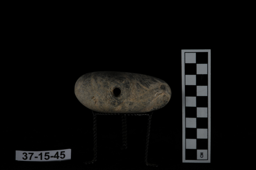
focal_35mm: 93
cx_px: 128
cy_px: 85
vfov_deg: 14.7
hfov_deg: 21.9
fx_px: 661
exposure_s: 1/200
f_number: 5.3
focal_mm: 62
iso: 200
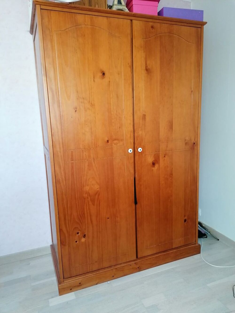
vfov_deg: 65.3
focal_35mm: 27
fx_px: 244
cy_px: 156
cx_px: 118
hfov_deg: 51.4
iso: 200
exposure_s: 1/33.3
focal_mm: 4.75
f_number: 1.8
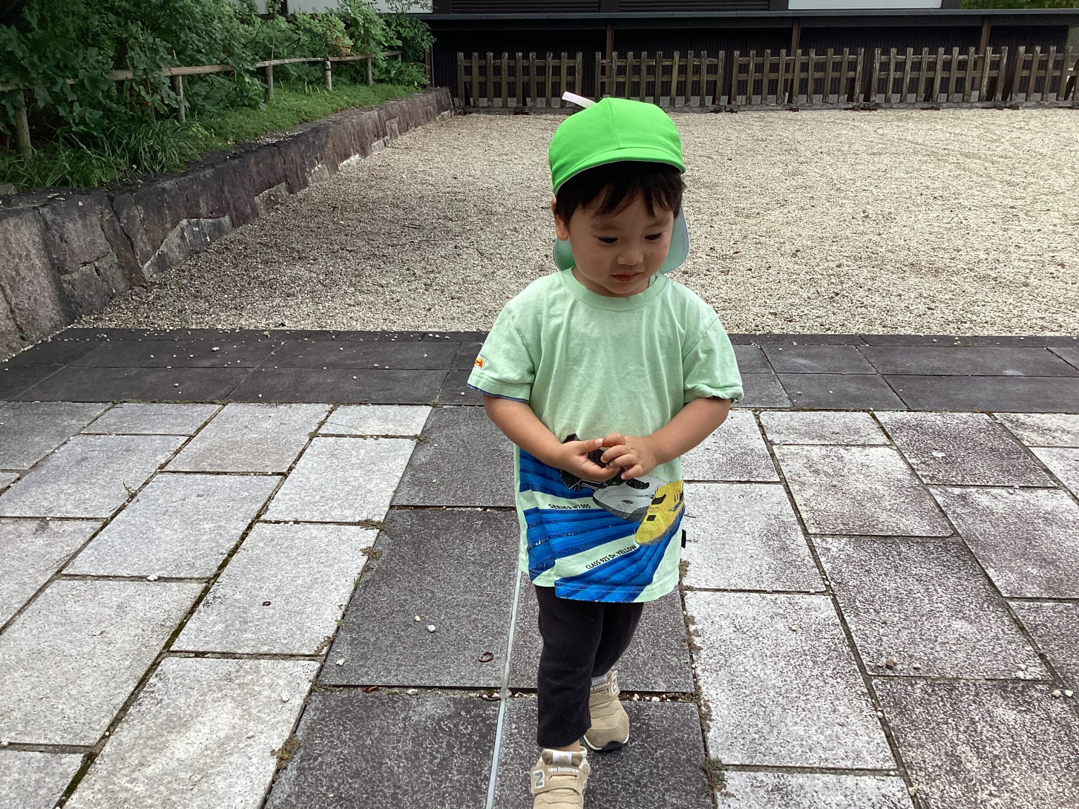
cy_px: 404
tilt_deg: -20.1
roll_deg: +1.4
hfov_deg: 58.4
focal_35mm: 31
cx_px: 540
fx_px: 966
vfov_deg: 45.4
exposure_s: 1/840
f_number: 2.4
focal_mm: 3.3
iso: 25
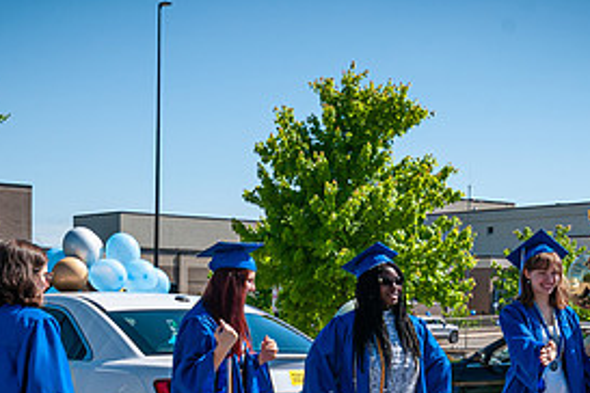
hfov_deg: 24.8
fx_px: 1344
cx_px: 302
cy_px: 369
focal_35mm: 82
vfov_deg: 16.4
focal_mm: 24
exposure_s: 1/320
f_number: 9
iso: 200
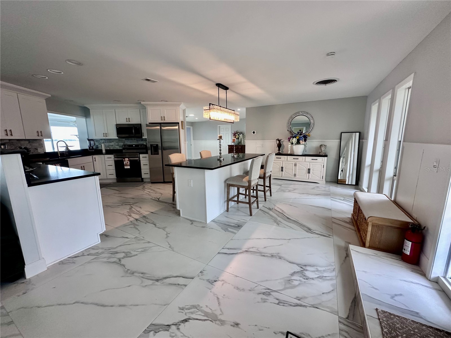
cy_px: 169
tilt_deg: -9.6
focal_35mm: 14
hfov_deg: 102.1
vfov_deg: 85.7
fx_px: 182
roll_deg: +0.7
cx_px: 226
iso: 200
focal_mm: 2.22
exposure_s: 1/120
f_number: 2.2
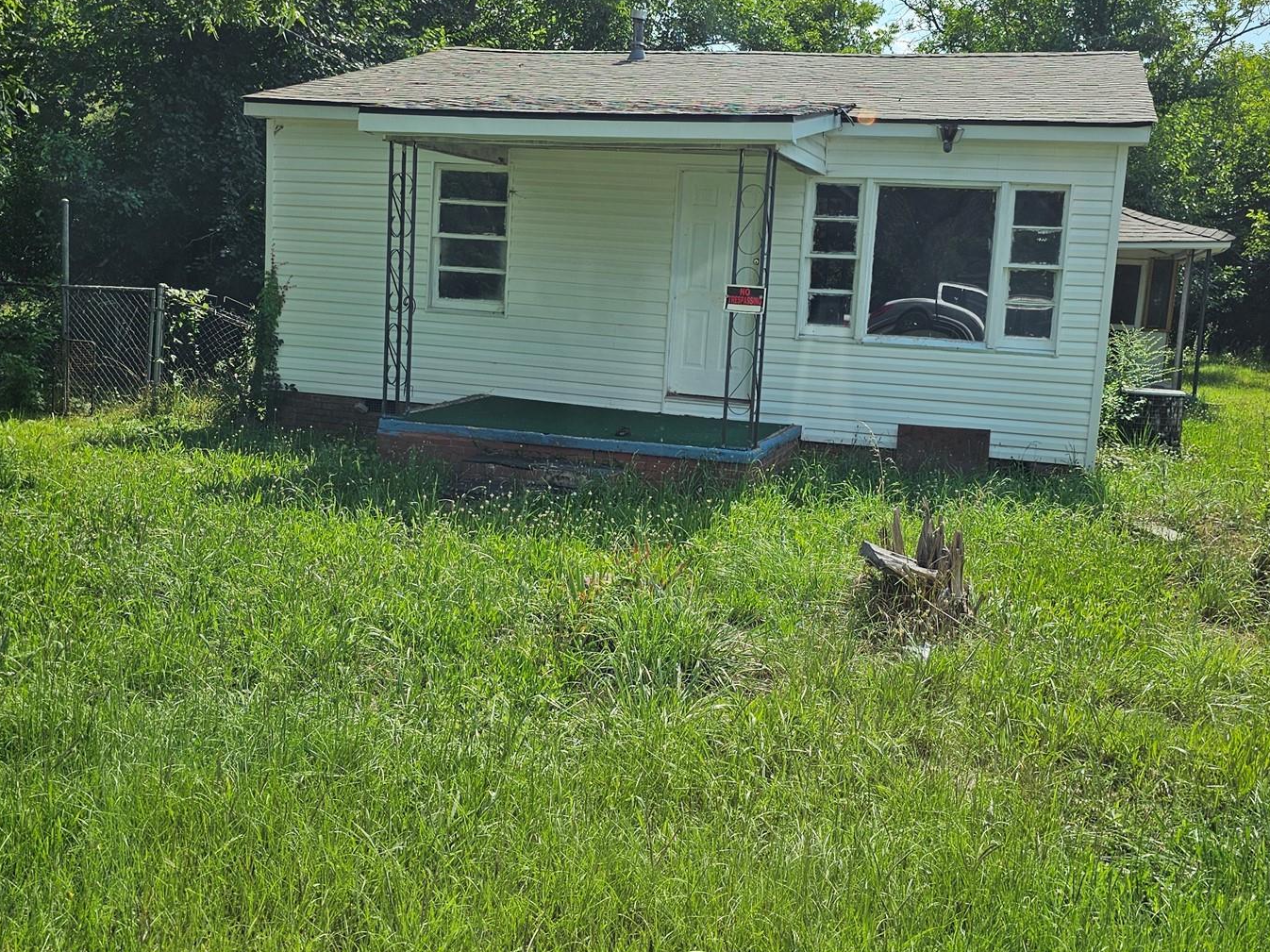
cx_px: 661
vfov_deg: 40.7
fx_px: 1284
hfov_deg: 52.6
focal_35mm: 35
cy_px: 448
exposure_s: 1/622
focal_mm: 6.3
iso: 10
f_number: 1.7
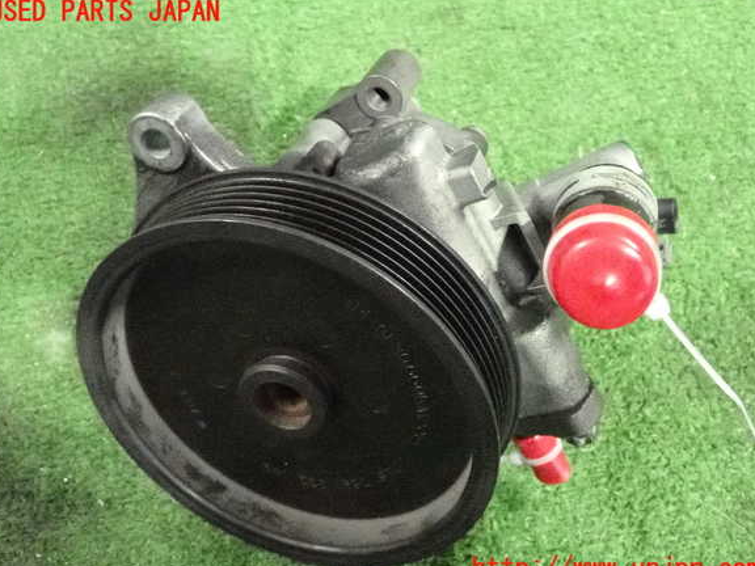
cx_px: 375
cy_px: 291
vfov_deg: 29.7
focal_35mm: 49
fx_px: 1069
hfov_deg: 38.9
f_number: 3.1
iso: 8000
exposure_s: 1/125
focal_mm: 8.4
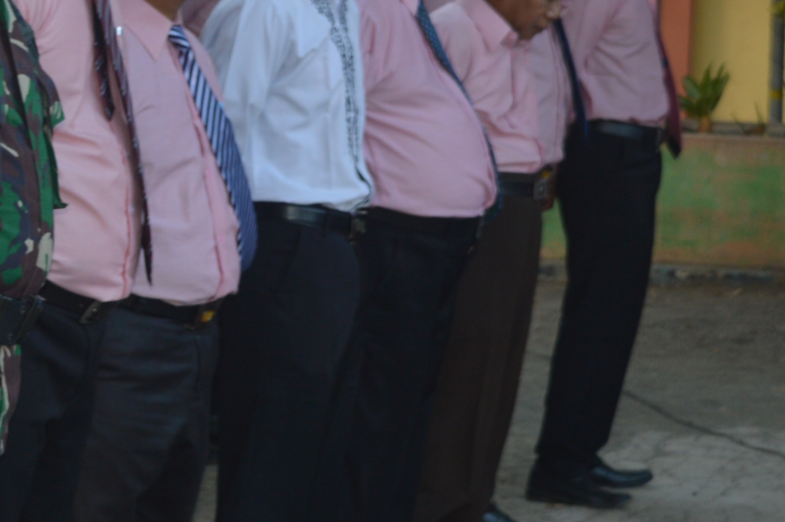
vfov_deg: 8.3
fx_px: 3568
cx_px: 184
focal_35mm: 164
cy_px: 25
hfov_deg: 12.5
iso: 100
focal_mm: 31
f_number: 4.2
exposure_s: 1/125
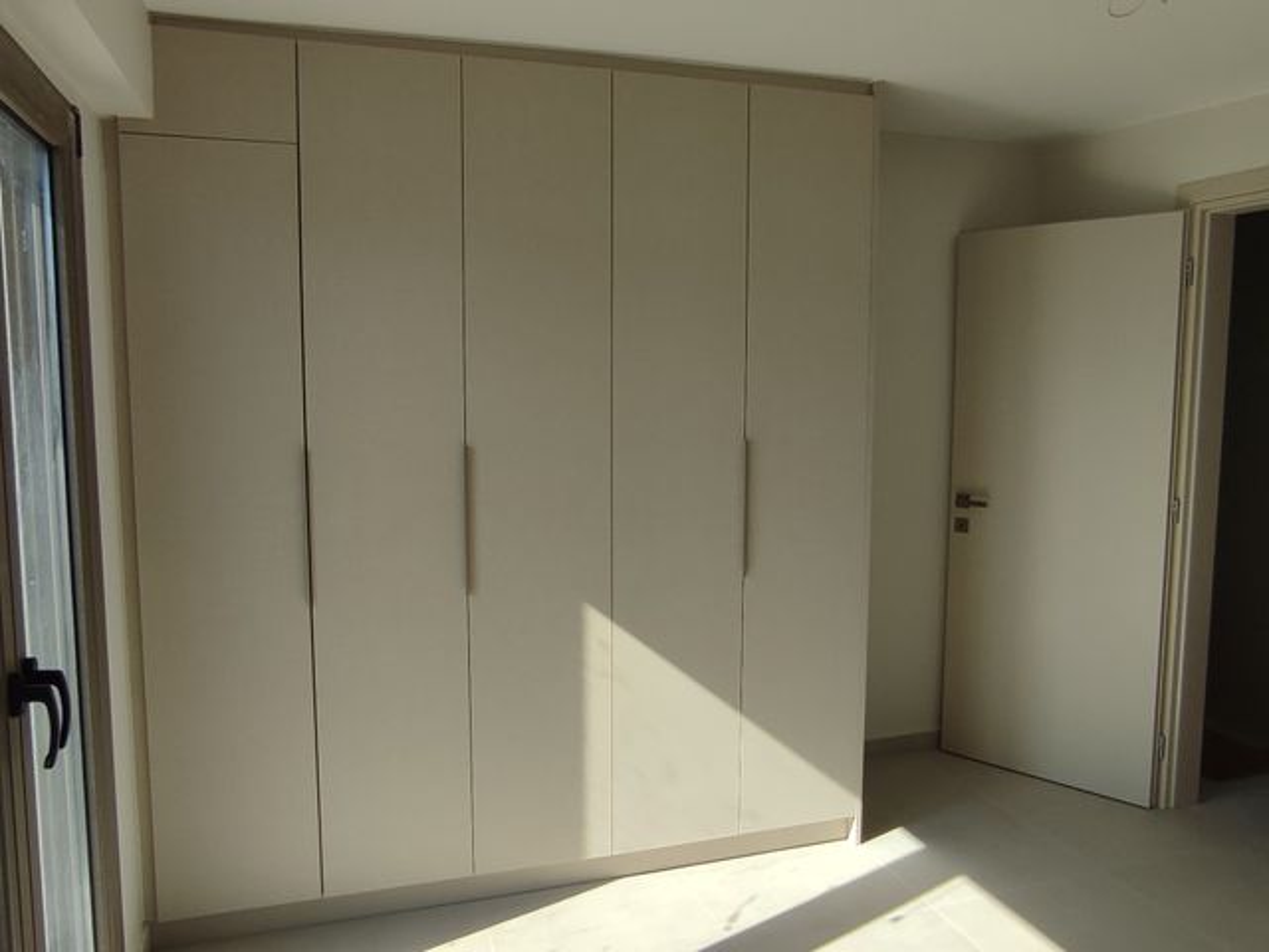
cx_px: 634
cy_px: 476
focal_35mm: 16
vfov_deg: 78.1
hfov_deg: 94.5
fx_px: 587
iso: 50
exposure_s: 1/699
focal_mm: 1.65
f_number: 2.2
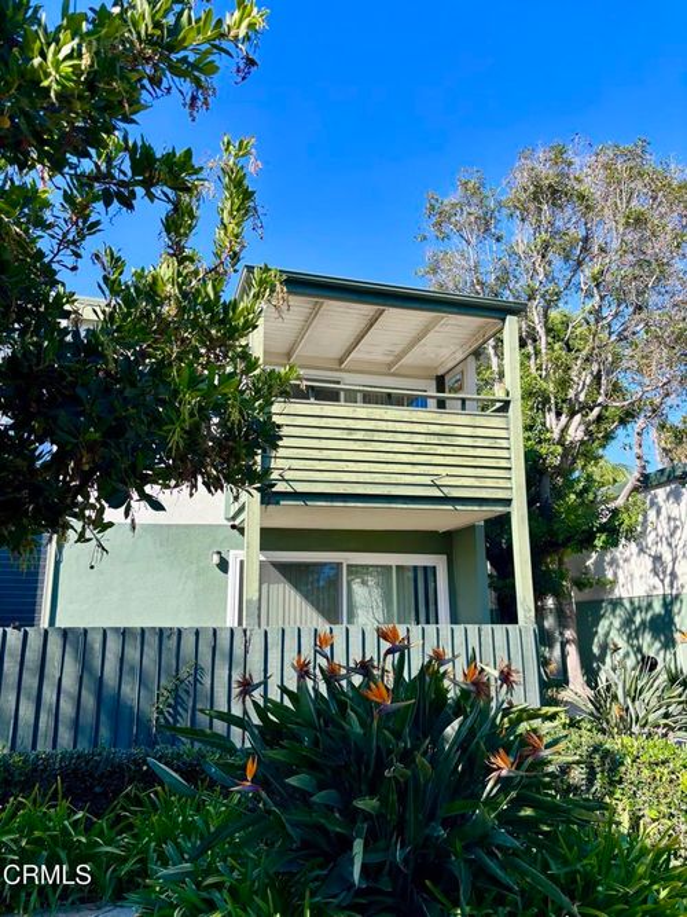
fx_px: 688
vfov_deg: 67.3
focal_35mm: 26
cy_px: 458
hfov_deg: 53.0
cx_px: 344
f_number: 1.6
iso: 50
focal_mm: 5.96
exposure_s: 1/1437
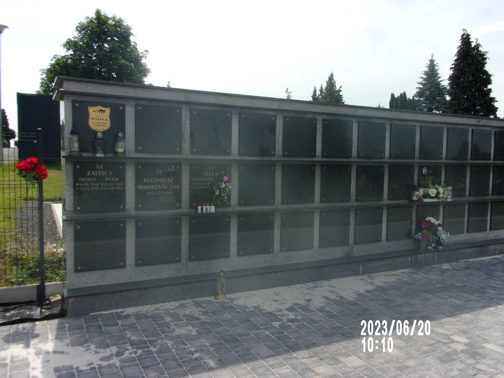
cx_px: 252
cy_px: 189
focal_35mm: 28
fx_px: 408
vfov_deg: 49.7
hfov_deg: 63.4
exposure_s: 1/120
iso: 80
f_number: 10.8
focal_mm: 5.1
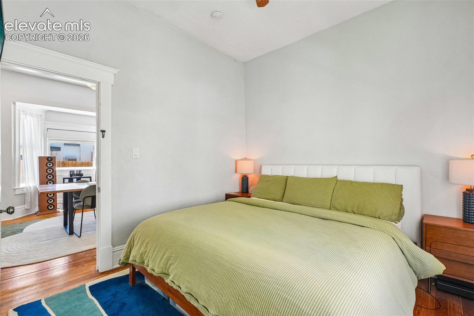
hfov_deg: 97.1
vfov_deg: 74.1
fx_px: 209
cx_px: 237
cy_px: 158
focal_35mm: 16
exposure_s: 1/15
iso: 800
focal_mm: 10.6
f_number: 8
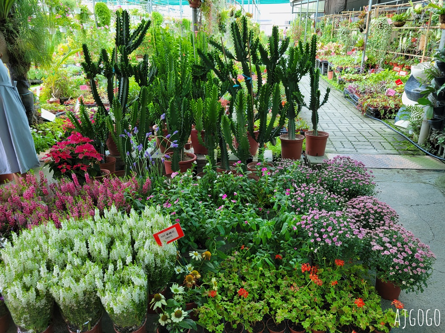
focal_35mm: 26
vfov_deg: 53.1
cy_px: 166
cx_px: 222
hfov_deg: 67.3
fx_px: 334
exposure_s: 1/139
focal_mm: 5.4
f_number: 1.8
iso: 40
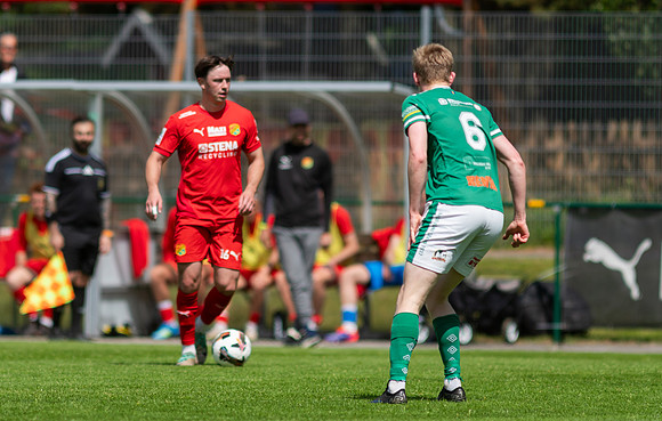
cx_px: 254
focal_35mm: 578
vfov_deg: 2.3
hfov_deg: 3.6
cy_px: 213
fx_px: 10474
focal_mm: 300
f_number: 3.2
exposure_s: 1/2500
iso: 110
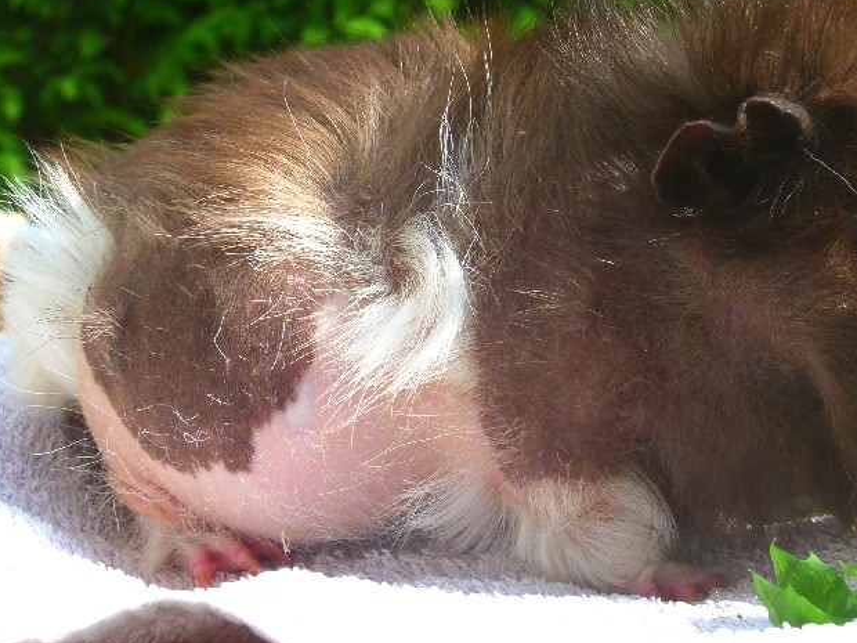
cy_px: 250
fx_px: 2575
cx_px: 614
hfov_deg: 18.8
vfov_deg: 14.2
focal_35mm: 104
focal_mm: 11.3
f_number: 4
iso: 100
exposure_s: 1/250
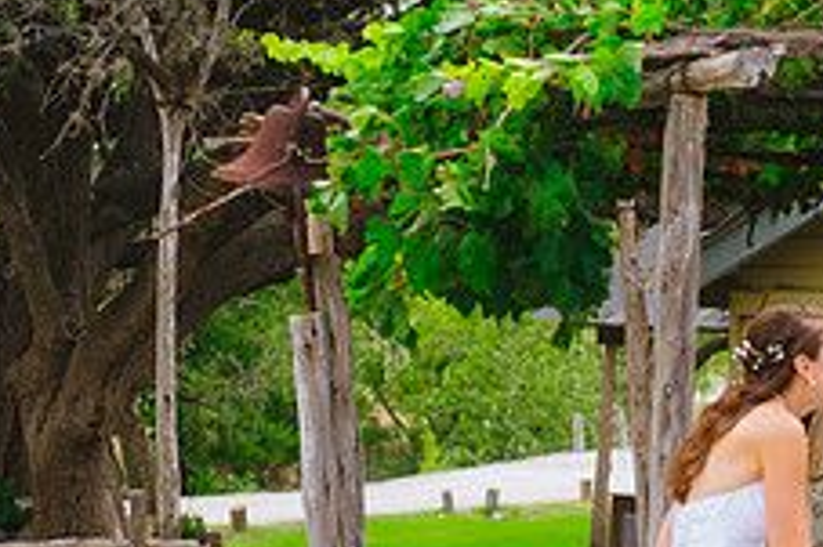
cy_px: 411
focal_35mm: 128
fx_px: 2924
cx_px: 888
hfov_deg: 15.6
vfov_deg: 10.7
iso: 200
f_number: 2.8
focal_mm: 50
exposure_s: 1/400
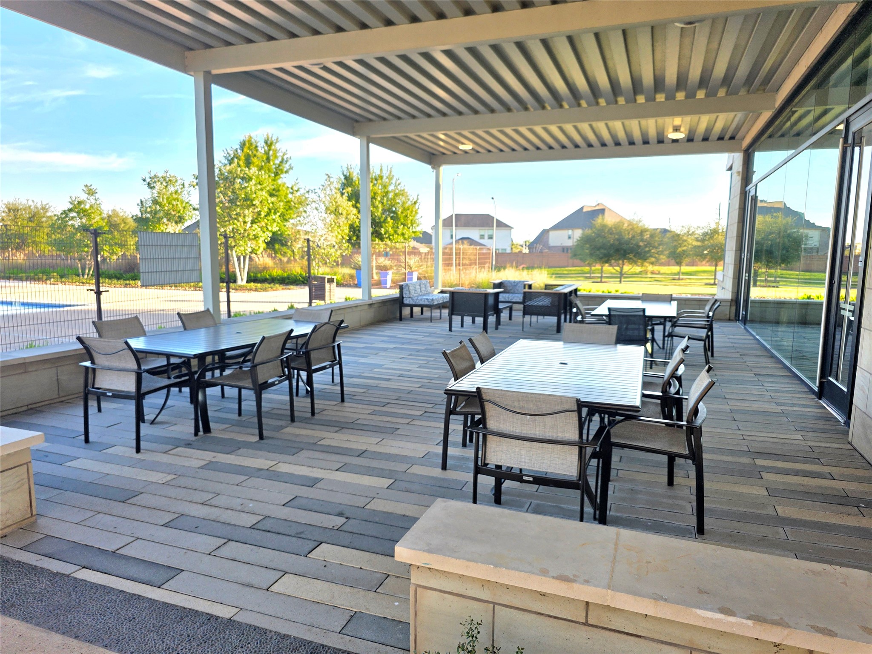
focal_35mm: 23
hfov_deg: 73.9
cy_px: 327
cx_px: 436
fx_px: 579
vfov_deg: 58.9
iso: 32
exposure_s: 1/182
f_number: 1.7
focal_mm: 6.3
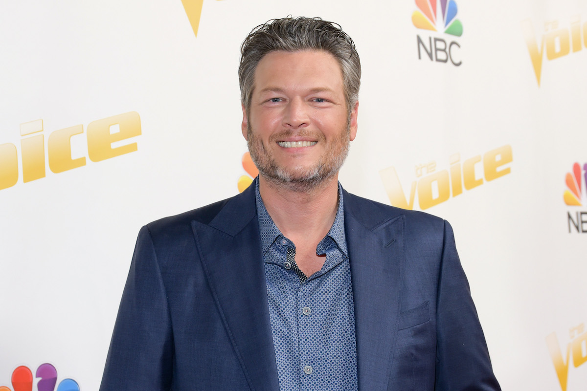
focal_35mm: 52
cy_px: 196
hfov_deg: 38.2
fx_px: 848
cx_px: 294
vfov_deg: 26.0
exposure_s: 1/160
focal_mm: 52
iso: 1250
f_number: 6.3
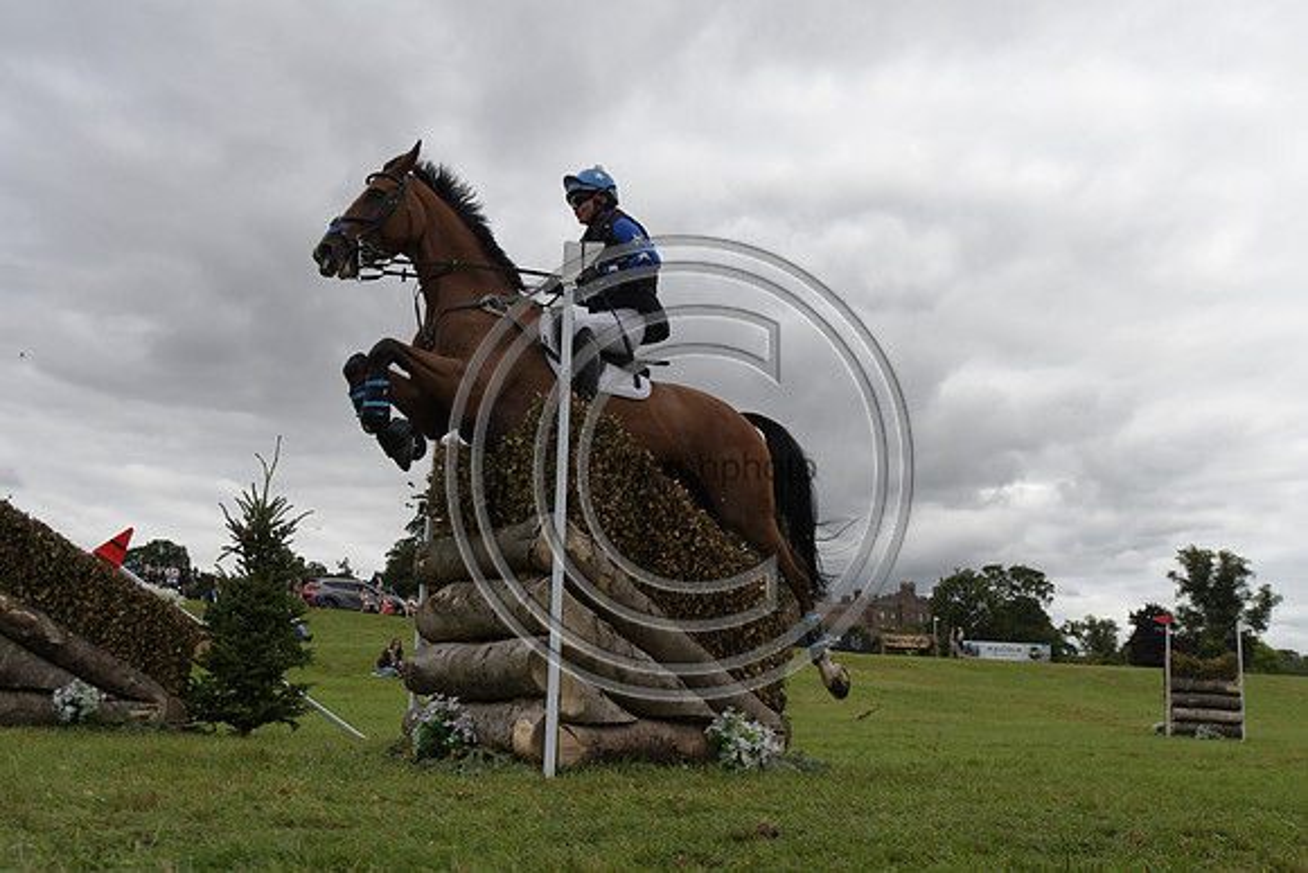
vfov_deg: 40.0
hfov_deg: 57.2
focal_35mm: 33
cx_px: 654
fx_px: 1199
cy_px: 436
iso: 720
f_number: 5.6
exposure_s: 1/4000
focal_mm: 22
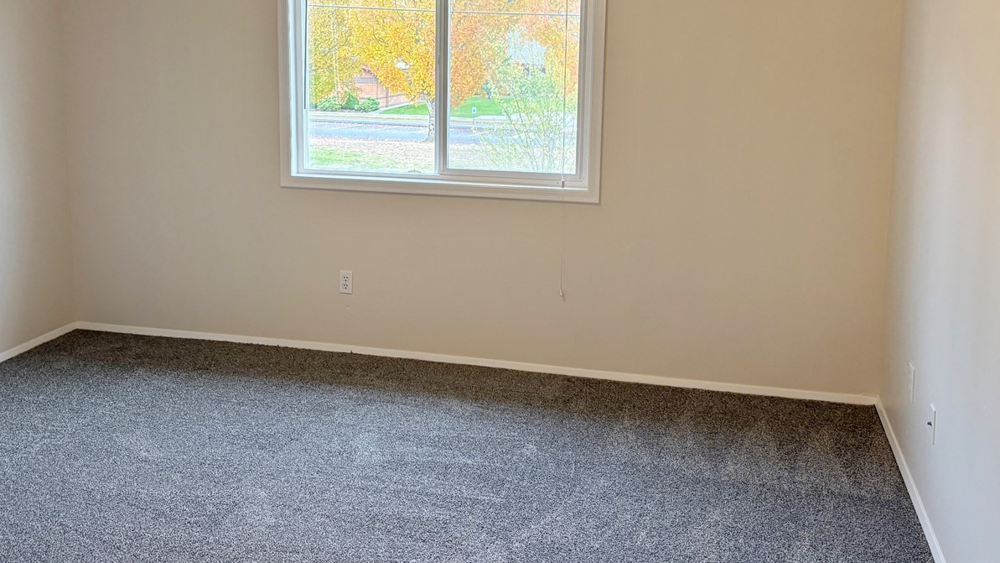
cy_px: 179
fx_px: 1008
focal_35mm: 38
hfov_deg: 52.6
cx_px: 437
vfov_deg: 30.9
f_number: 1.6
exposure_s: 1/120
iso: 160
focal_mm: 5.96
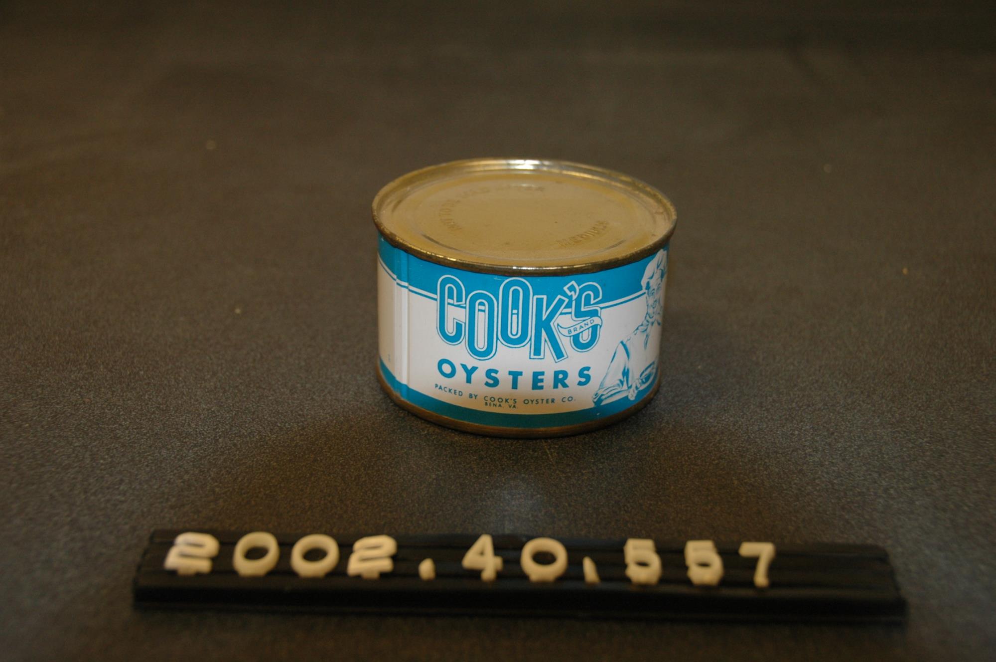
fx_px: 1451
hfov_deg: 37.9
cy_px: 331
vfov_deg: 25.7
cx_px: 498
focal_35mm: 52
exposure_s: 1/60
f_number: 4.2
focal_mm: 35
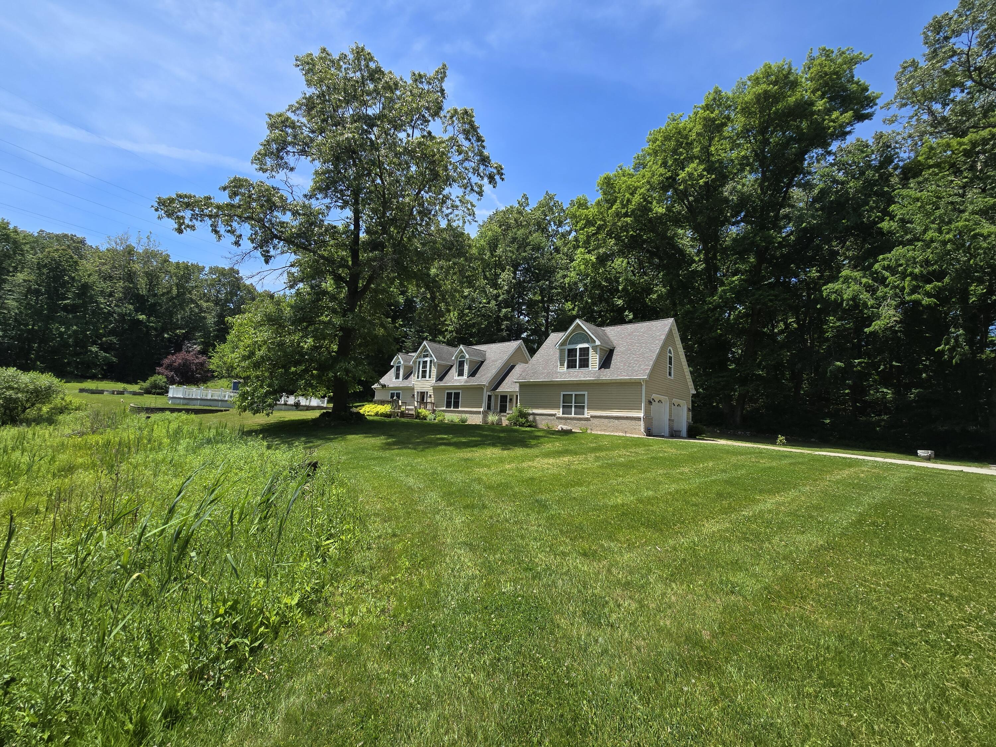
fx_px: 374
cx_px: 498
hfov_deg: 106.2
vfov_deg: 89.9
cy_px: 374
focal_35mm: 13
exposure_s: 1/1645
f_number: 2.2
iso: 50
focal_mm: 2.2
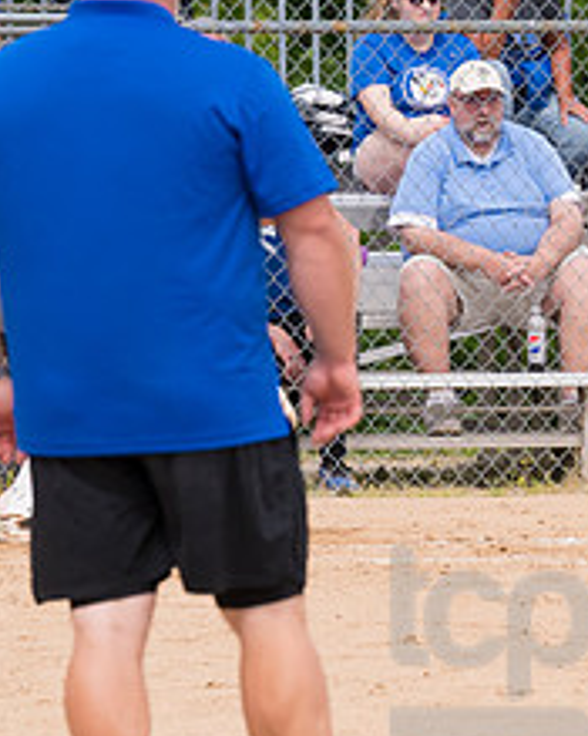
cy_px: 195
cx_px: 968
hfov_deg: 2.1
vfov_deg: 2.6
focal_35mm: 745
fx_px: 16217
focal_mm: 200
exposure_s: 1/1600
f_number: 5.6
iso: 320
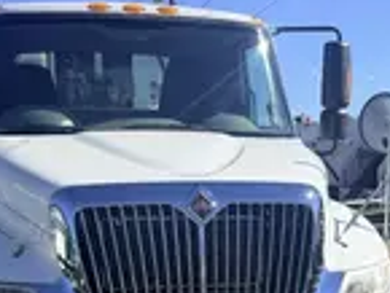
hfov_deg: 29.4
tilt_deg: -11.9
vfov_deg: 21.3
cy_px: 315
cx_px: 191
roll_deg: +0.4
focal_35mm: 66
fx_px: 744
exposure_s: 1/4975
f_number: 1.78
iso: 80
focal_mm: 6.76
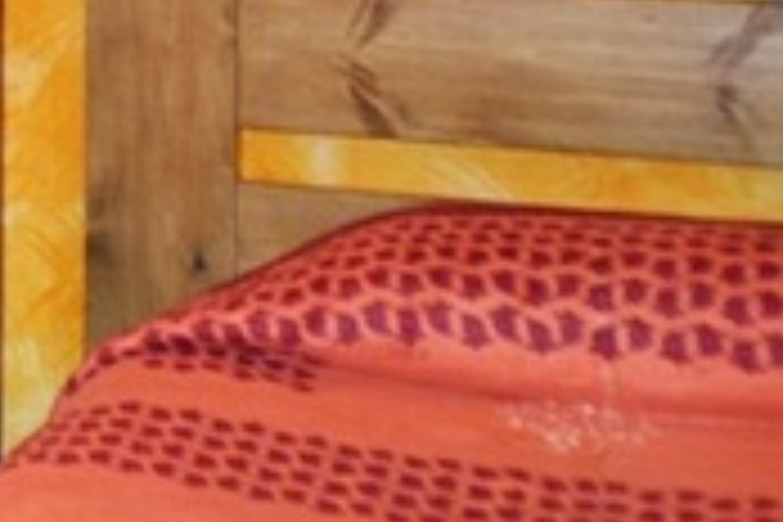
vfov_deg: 10.6
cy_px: -297
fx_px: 2697
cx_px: -918
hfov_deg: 13.4
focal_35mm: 124
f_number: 3.5
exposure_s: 1/60
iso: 800
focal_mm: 18
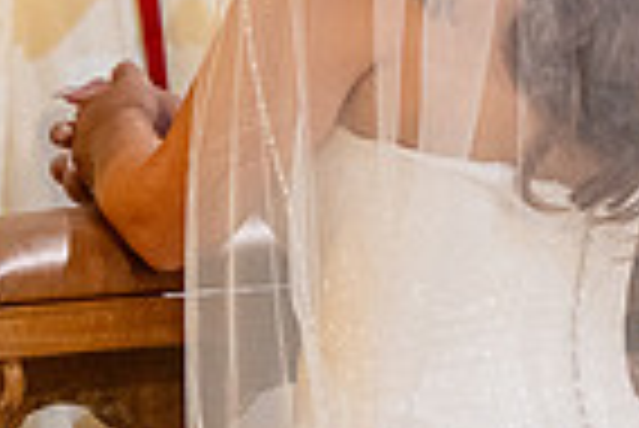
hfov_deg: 3.1
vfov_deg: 2.0
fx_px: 11993
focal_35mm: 675
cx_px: 320
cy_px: -435
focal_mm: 165
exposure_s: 1/200
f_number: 2.8
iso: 2000
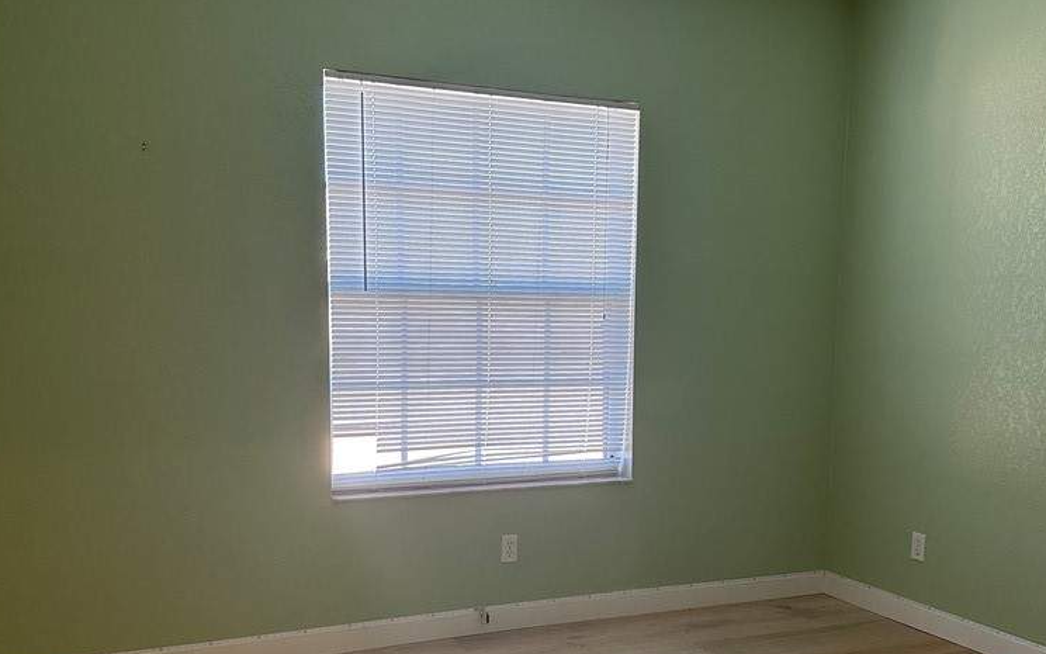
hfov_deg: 55.3
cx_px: 522
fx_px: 998
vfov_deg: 36.0
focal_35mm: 35
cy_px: 421
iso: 160
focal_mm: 6.86
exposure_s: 1/120
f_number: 1.78
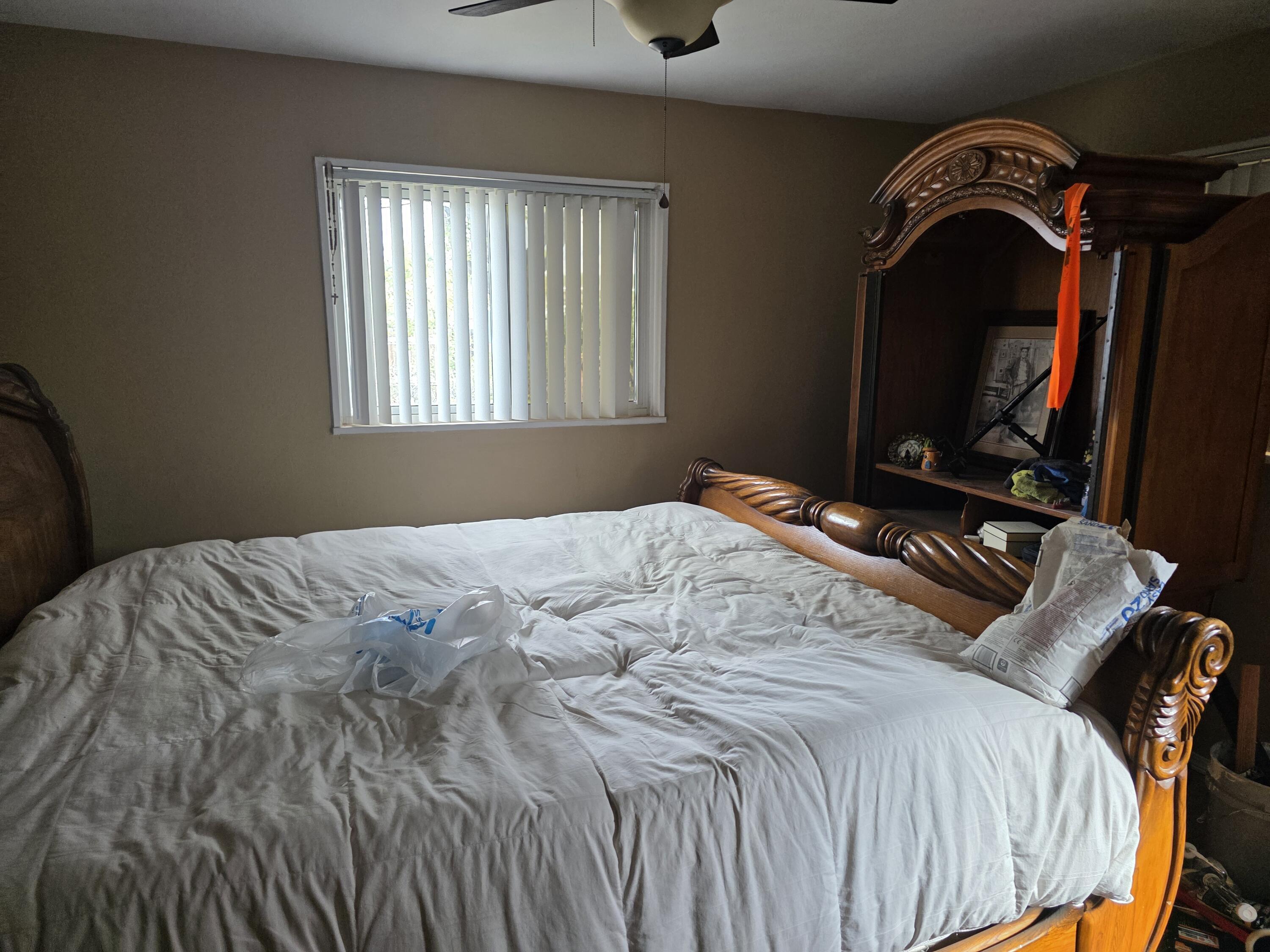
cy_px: 476
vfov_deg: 58.9
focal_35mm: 23
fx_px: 844
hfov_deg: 73.9
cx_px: 635
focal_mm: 6.3
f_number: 1.7
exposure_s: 1/120
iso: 200
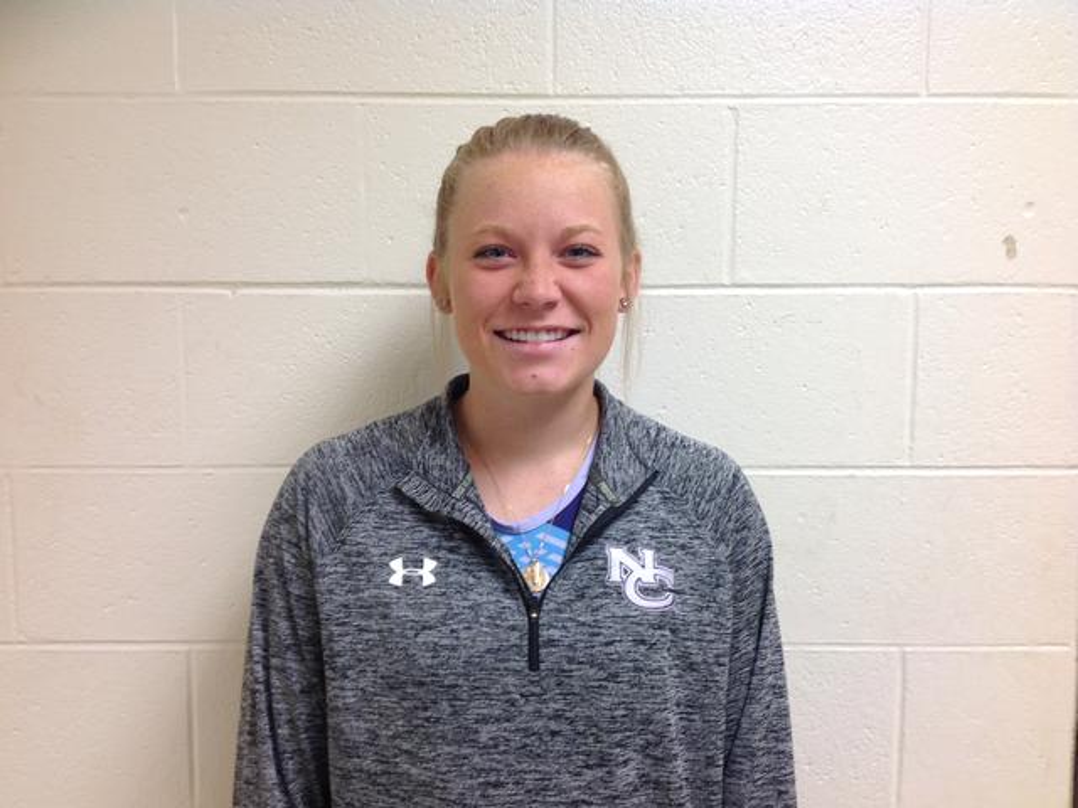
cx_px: 539
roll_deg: +0.0
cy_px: 404
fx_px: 1090
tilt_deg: -4.8
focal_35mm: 35
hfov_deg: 52.6
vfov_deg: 40.7
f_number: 2.4
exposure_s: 1/20
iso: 50
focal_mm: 4.28
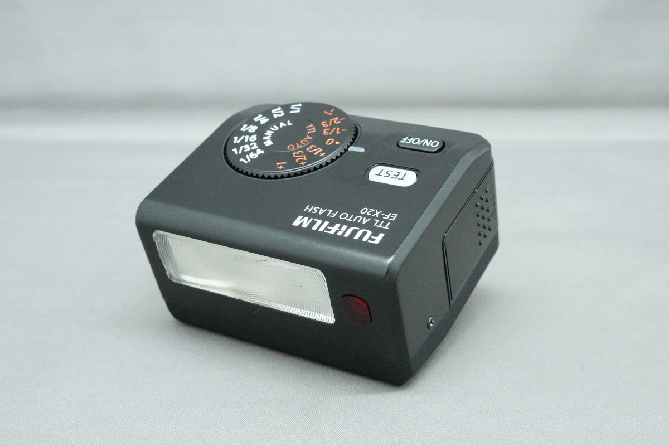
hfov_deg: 39.6
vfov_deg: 27.0
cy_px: 223
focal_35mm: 50
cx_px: 334
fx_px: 929
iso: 5000
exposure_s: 1/50
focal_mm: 19.03
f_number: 8
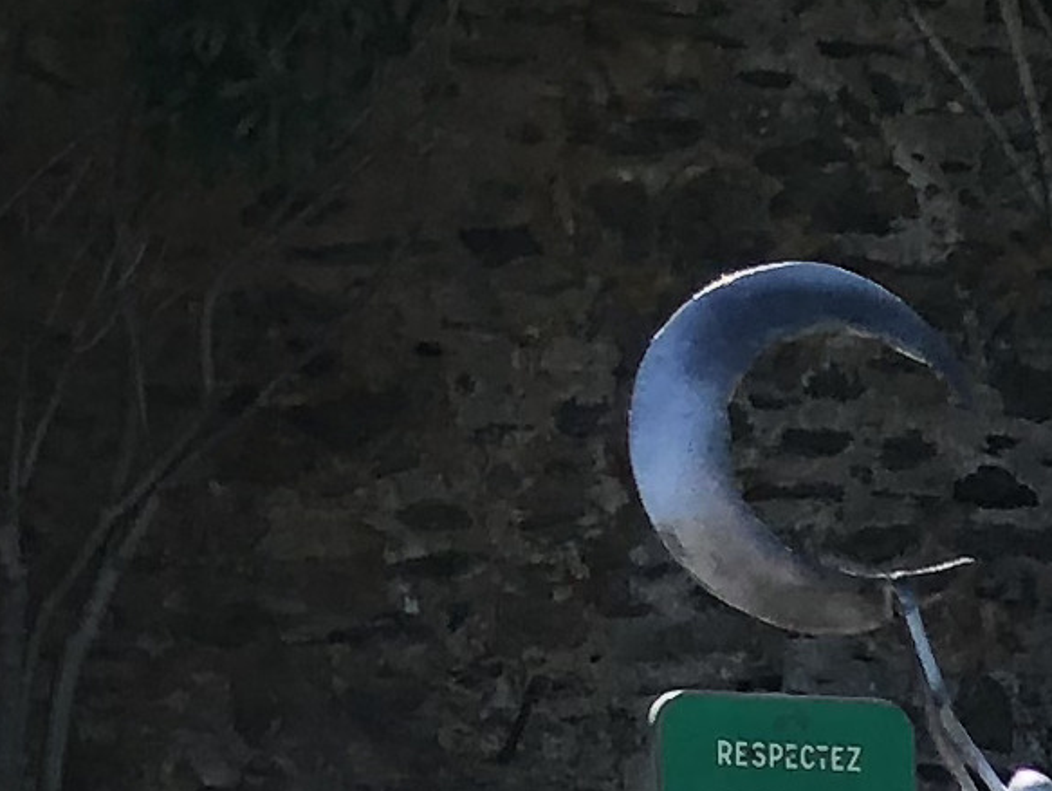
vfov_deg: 7.0
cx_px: 2301
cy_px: 2281
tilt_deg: -11.2
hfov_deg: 9.4
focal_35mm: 192
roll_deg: +2.3
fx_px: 5839
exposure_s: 1/1143
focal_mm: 4
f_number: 1.8
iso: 20
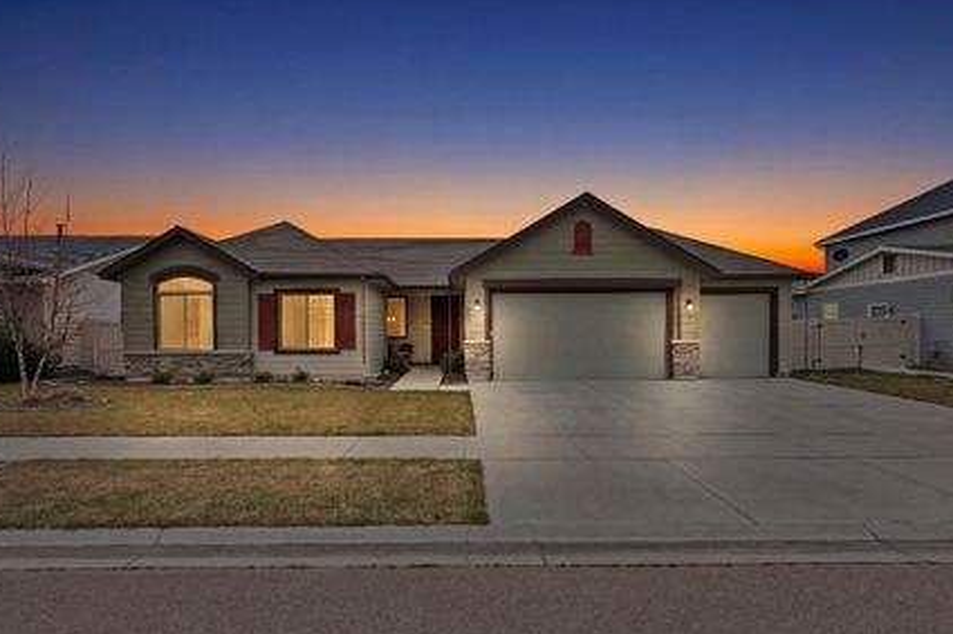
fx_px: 545
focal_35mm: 21
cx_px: 455
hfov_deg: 82.3
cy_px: 353
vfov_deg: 60.3
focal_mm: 17.5
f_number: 11
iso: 200
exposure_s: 1/50
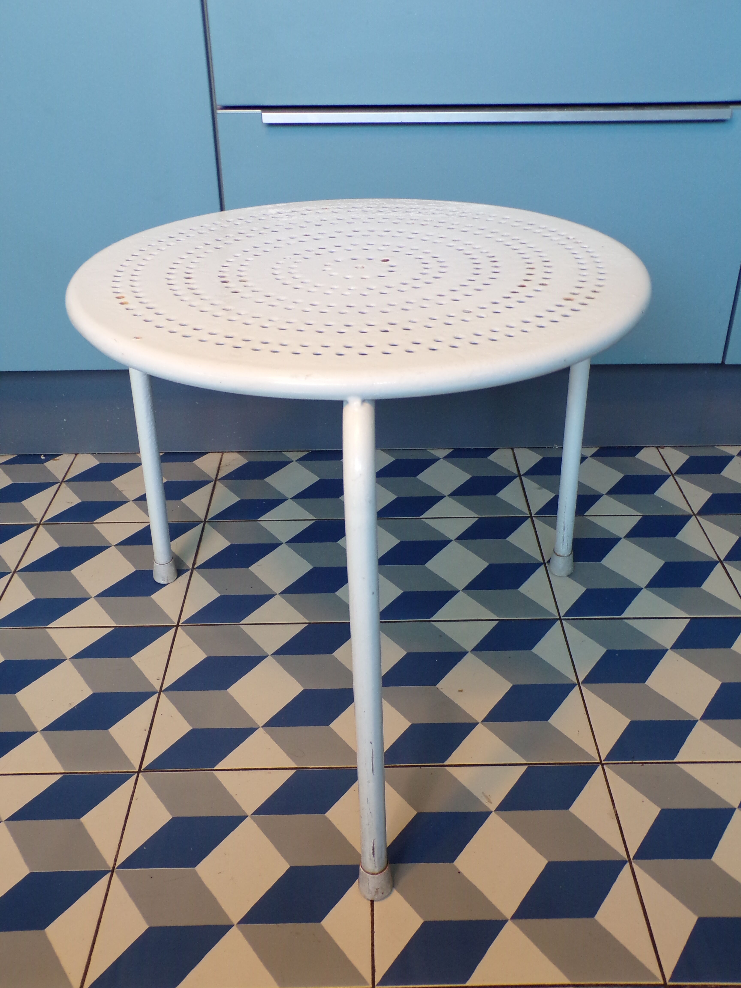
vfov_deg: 56.8
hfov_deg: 44.2
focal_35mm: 32
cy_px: 494
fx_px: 913
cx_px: 370
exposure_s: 1/30
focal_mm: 5.8
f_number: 3.2
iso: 200
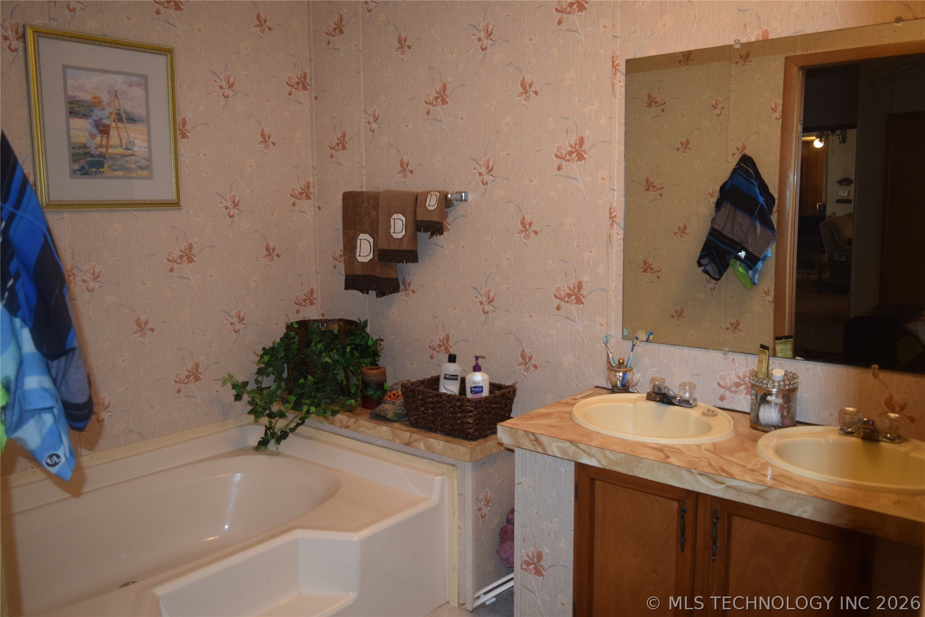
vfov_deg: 43.6
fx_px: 771
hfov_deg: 61.9
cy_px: 308
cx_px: 462
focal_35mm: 30
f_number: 3.5
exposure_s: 1/60
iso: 900
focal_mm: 20
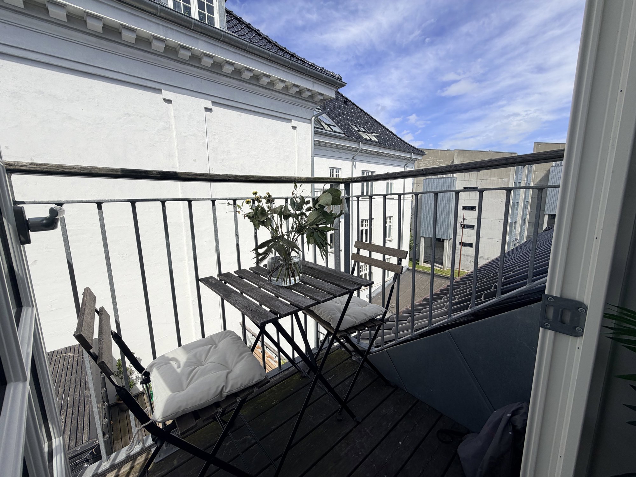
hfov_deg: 102.1
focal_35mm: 14
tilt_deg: -8.7
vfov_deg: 85.7
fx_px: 257
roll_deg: +0.8
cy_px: 238
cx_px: 318
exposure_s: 1/1339
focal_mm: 2.22
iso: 20
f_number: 2.2
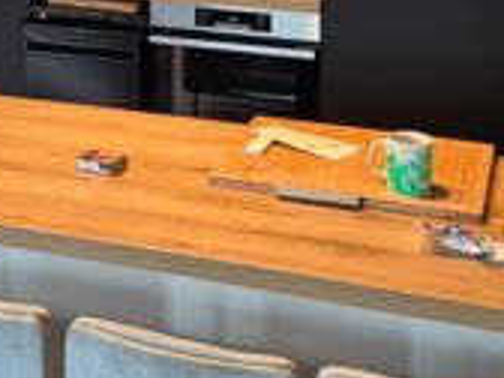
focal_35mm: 82
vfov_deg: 16.6
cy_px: -168
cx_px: 111
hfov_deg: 23.5
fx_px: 1194
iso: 200
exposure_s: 1/88
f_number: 1.8
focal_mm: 5.4
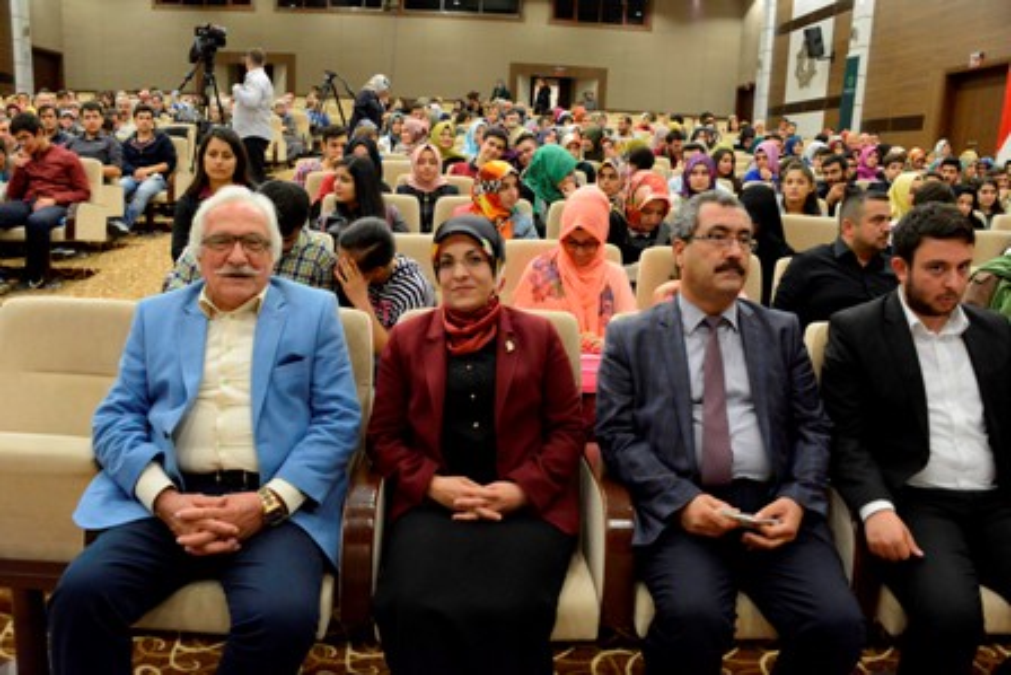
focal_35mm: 28
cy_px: 338
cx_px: 506
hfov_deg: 65.5
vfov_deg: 46.4
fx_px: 787
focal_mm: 28
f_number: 6.3
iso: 6400
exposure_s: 1/40
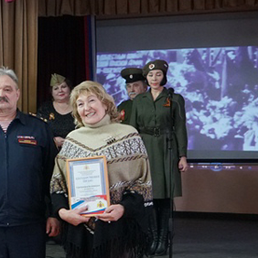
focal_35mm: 61
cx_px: -64
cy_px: 194
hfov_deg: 25.0
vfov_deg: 27.8
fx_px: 514
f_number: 4
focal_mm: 18
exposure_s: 1/160
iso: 1600
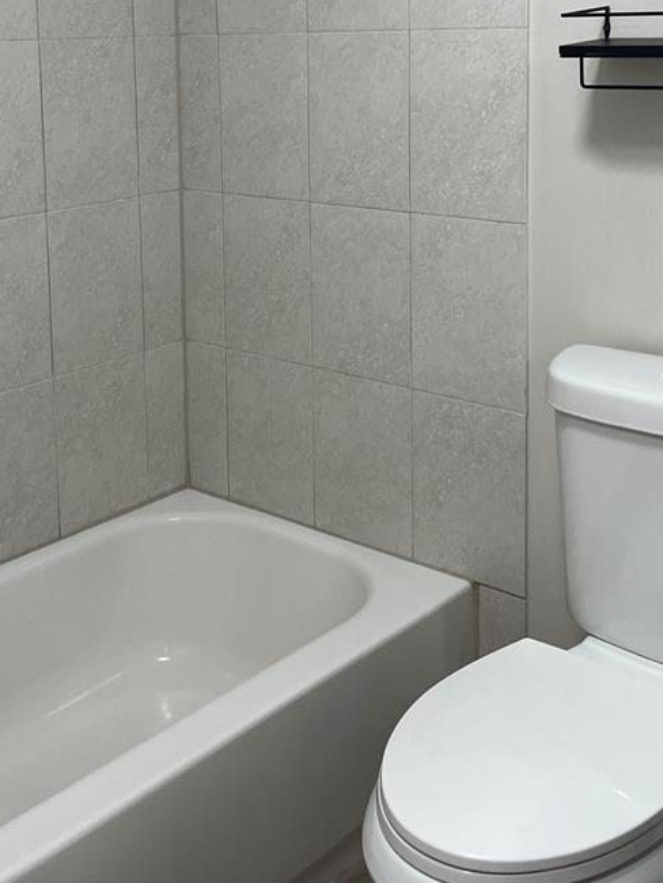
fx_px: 1225
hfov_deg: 30.2
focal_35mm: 48
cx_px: 266
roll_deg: -0.5
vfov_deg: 38.1
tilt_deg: -7.7
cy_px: 166
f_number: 1.6
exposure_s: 1/60
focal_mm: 5.1
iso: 64
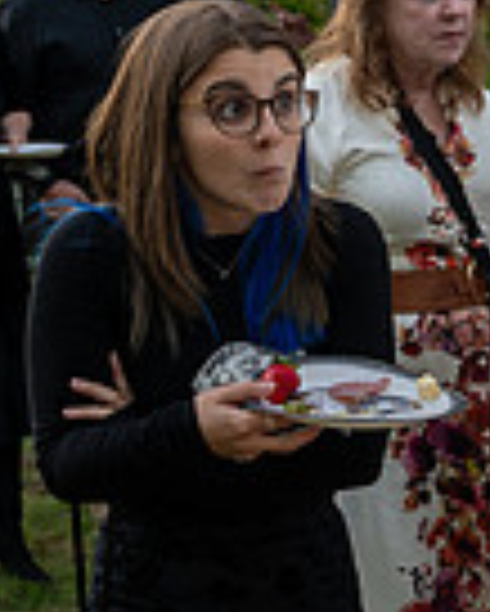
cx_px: 459
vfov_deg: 17.1
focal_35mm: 112
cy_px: 238
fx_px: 2028
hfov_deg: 13.6
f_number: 4
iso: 360
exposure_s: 1/200
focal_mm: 28
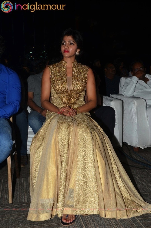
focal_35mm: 48
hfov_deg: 28.0
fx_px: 303
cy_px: 114
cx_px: 76
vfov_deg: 41.2
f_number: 10
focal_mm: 32
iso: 200
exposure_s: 1/160
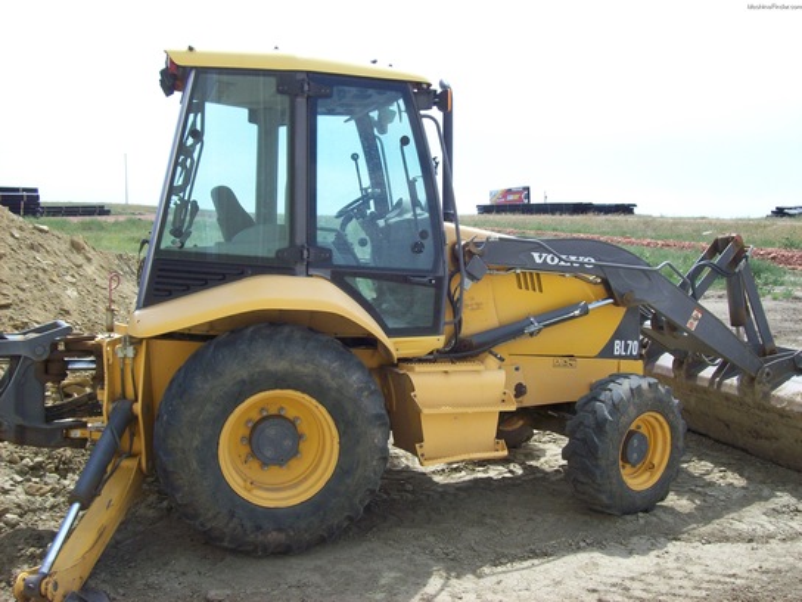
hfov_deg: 51.4
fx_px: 834
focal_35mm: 36
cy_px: 301
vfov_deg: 39.7
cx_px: 401
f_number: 4.8
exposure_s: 1/266
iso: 80
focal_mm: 6
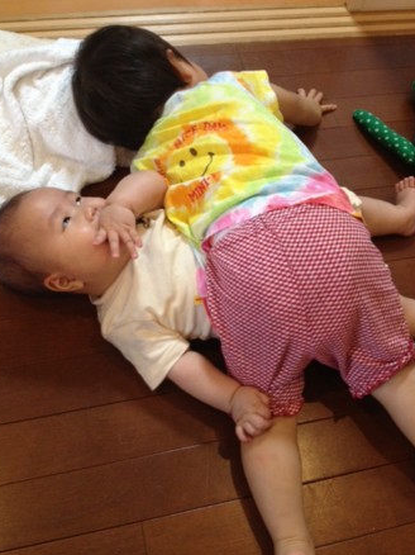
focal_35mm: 36
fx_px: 576
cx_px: 205
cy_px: 275
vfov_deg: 51.4
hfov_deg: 39.6
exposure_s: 1/20
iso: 200
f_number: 2.4
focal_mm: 4.28
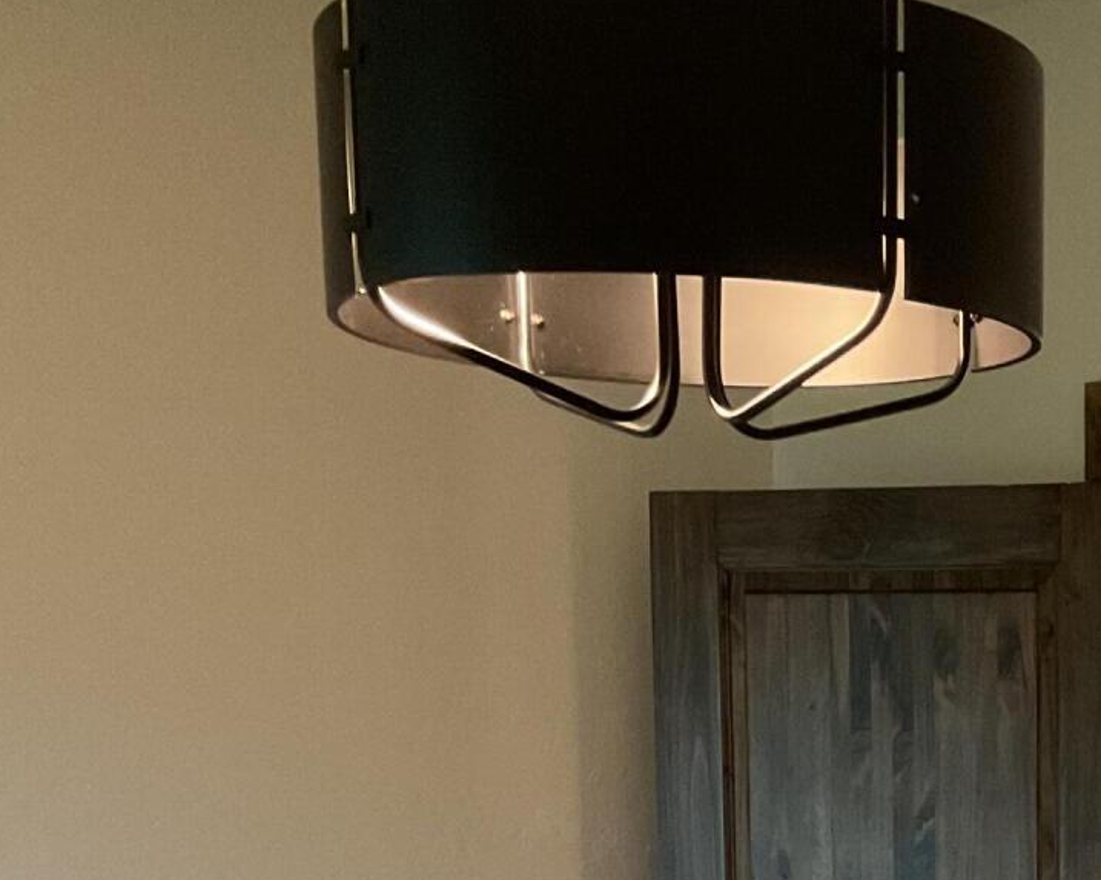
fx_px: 2573
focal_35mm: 79
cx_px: 1129
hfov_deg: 23.1
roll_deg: -0.3
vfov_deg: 17.8
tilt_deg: -9.5
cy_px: 1221
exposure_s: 1/40
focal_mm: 3
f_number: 1.8
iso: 320
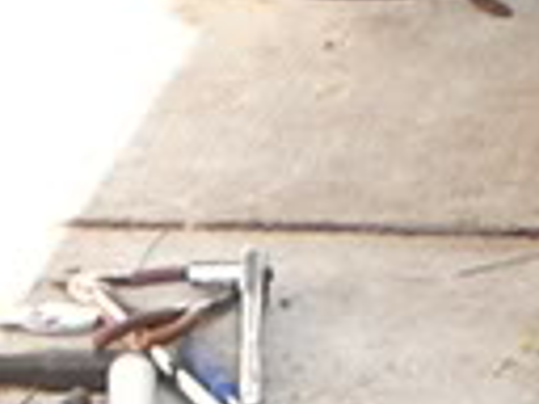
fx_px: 4344
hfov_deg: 6.4
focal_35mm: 279
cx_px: 1663
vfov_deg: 5.0
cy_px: 1292
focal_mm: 5.2
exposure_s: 1/80
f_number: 2.8
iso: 80
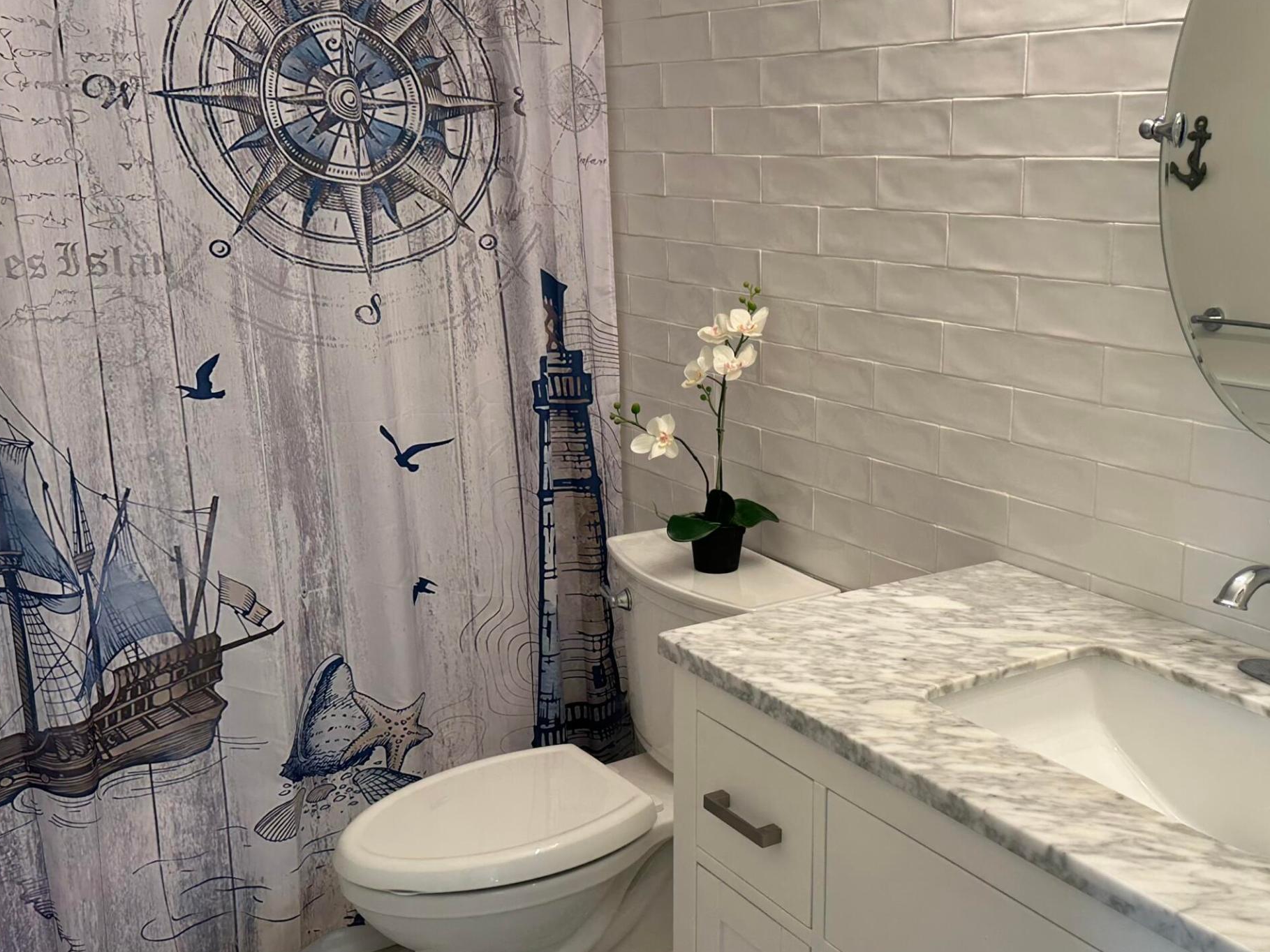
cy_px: 493
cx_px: 851
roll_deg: -0.7
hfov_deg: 48.1
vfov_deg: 37.7
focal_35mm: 38
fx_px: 1394
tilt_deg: -13.2
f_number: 1.78
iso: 80
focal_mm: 6.86
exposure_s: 1/120
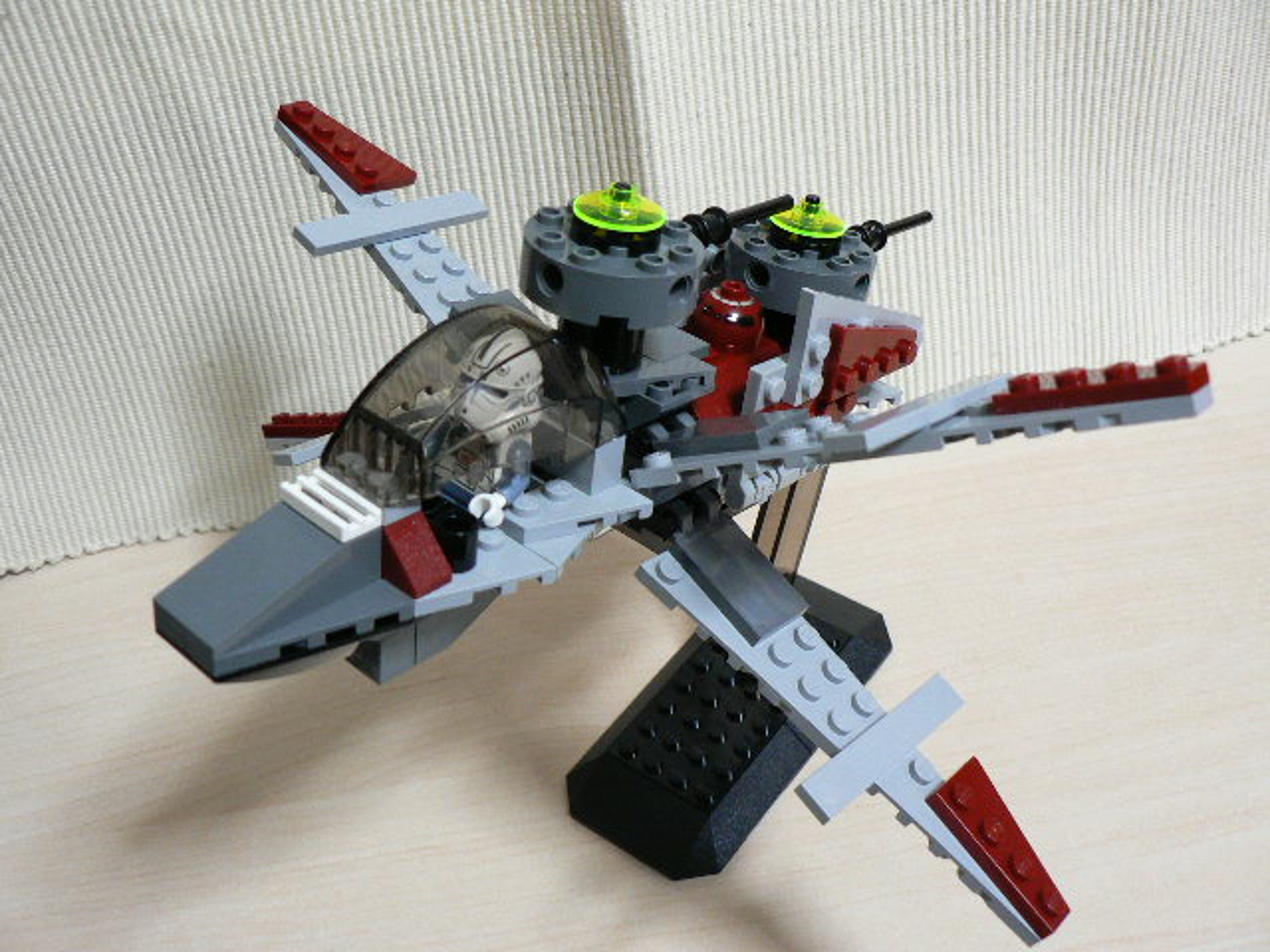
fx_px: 1321
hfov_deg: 51.4
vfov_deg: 39.7
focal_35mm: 36
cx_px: 635
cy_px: 476
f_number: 2.8
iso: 200
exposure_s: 1/15
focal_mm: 6
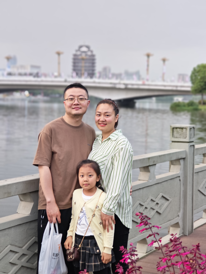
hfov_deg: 19.6
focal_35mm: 75
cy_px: 137
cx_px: 103
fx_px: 595
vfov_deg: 26.0
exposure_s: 1/39.3
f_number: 2
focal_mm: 7.06
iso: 200
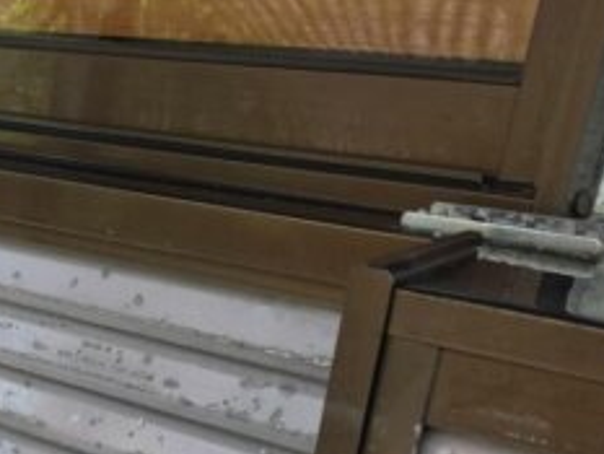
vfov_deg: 18.6
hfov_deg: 23.6
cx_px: -213
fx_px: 1239
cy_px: 656
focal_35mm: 71
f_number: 1.8
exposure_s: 1/182
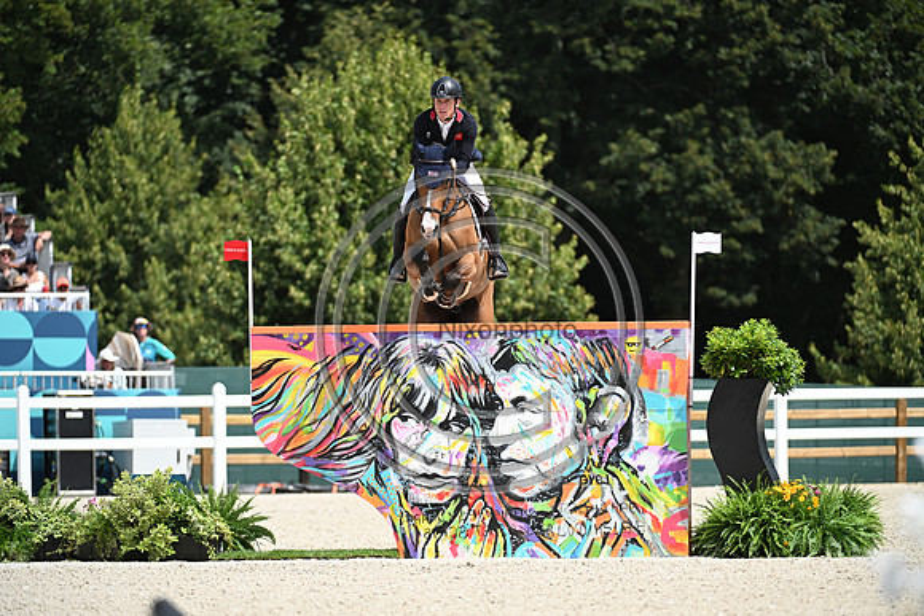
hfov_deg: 8.2
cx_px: 462
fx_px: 6418
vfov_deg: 5.5
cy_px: 308
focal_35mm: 250
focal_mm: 250
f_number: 4.5
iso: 200
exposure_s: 1/1250
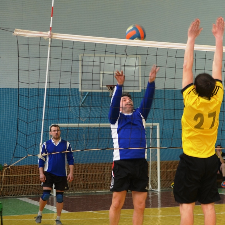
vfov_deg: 17.6
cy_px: 118
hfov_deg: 17.0
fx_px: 728
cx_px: 249
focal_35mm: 99
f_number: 2.2
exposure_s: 1/60
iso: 200
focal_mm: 35
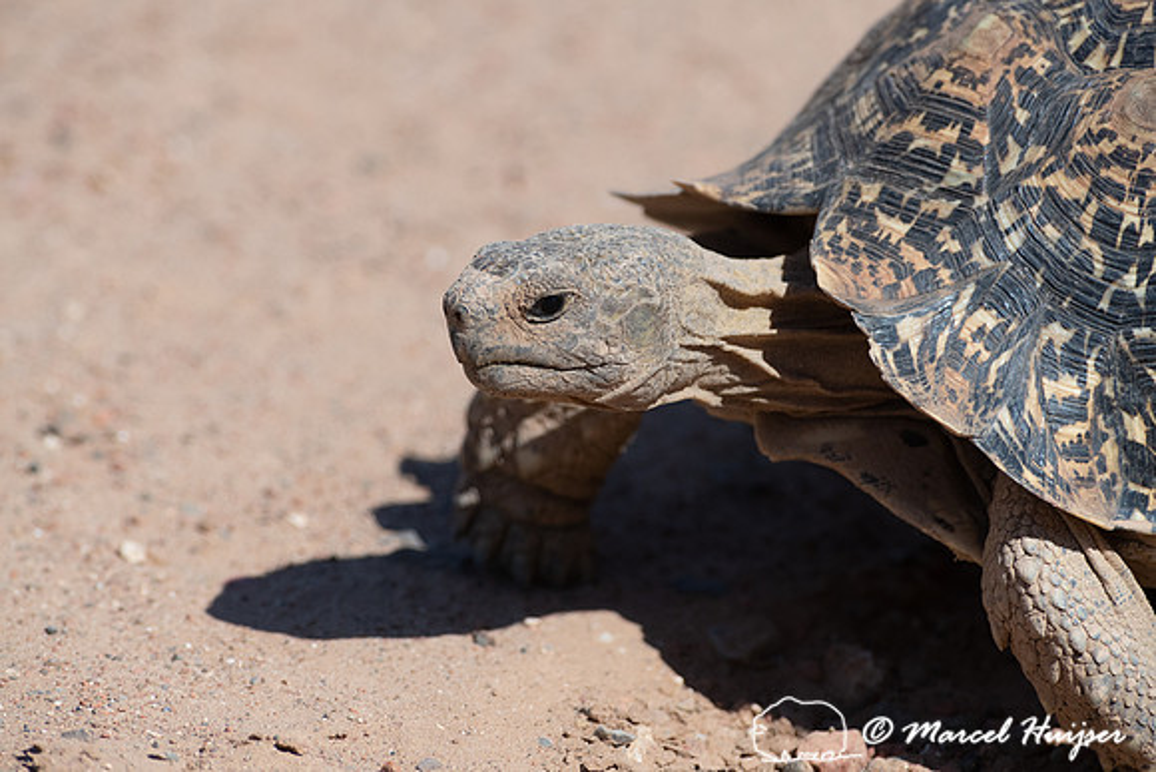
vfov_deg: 2.3
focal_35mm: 600
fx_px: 19270
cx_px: 578
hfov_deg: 3.4
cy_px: 386
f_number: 9
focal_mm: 600
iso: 800
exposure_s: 1/2500
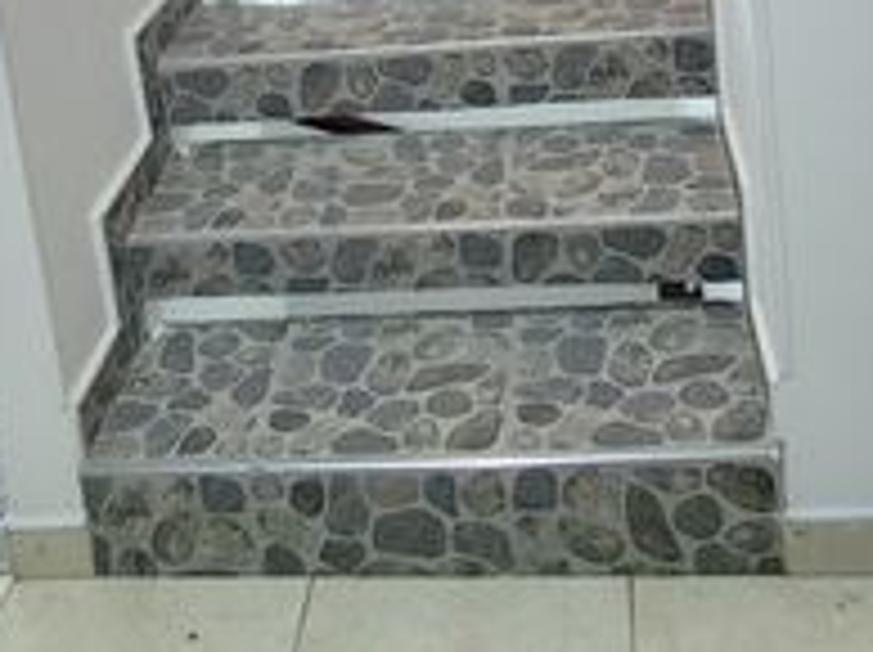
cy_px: -216
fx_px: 1385
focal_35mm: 55
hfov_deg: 35.0
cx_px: 441
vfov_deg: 23.2
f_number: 2.2
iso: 250
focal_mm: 1.65
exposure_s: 1/60
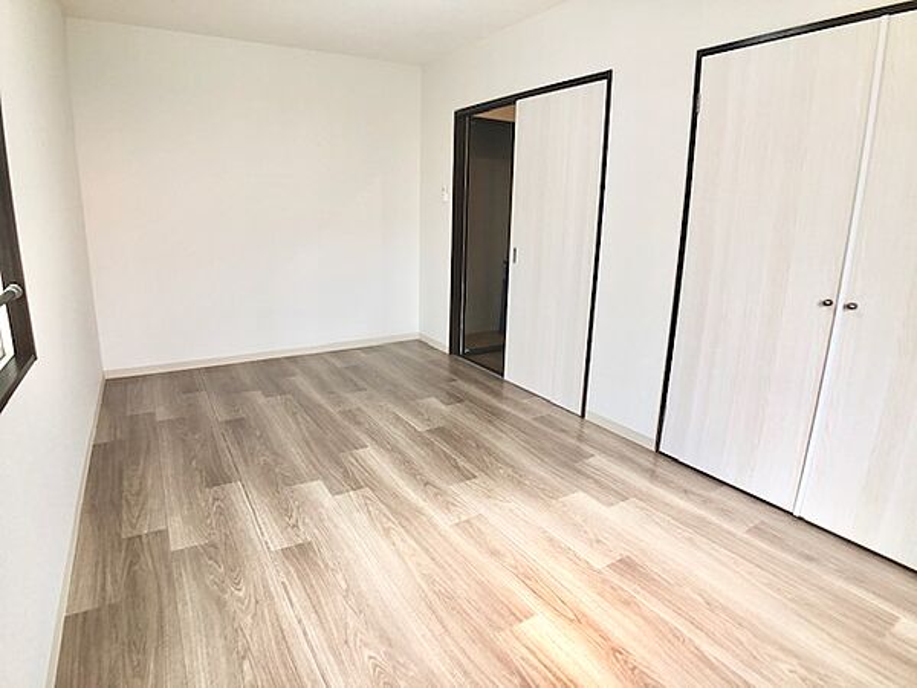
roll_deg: -0.8
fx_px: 742
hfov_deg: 63.4
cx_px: 458
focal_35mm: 28
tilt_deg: -12.9
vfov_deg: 49.7
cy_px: 344
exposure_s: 1/120
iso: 40
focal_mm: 3.99
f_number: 1.8
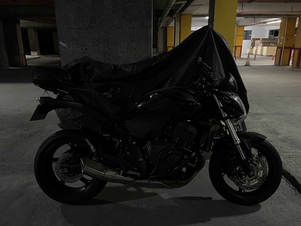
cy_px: 113
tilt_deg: -17.2
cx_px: 150
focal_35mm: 26
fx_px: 226
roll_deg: +0.1
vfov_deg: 53.1
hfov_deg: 67.3
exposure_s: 1/33
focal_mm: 5.1
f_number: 1.6
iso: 640
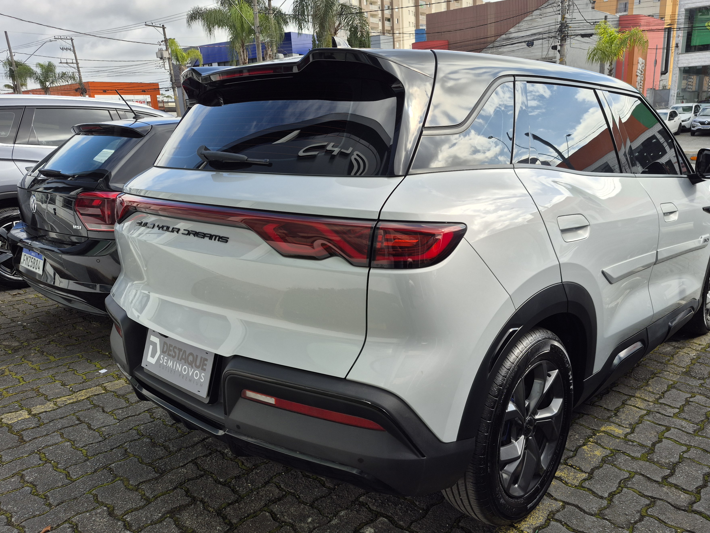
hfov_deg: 67.1
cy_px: 281
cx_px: 393
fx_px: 533
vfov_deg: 53.0
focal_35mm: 26
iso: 25
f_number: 1.8
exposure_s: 1/750
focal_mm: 5.4
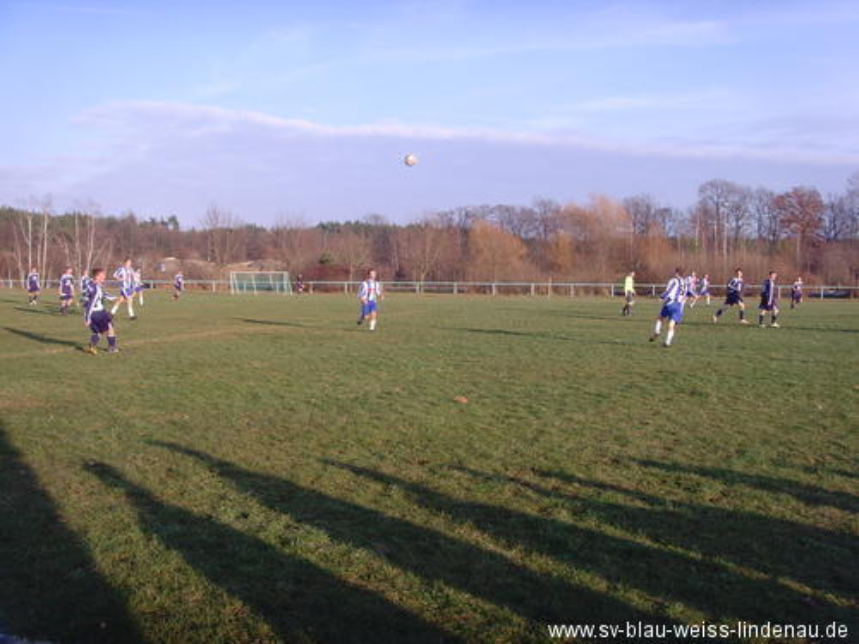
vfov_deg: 36.8
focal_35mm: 39
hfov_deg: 47.9
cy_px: 322
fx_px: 968
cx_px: 430
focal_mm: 6.6
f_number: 3.5
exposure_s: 1/350
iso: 80
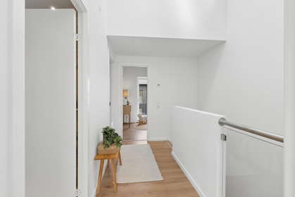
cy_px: 98
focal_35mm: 16
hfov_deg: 97.6
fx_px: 129
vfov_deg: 74.7
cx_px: 148
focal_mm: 10.5
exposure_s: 1/80
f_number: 8
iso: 200
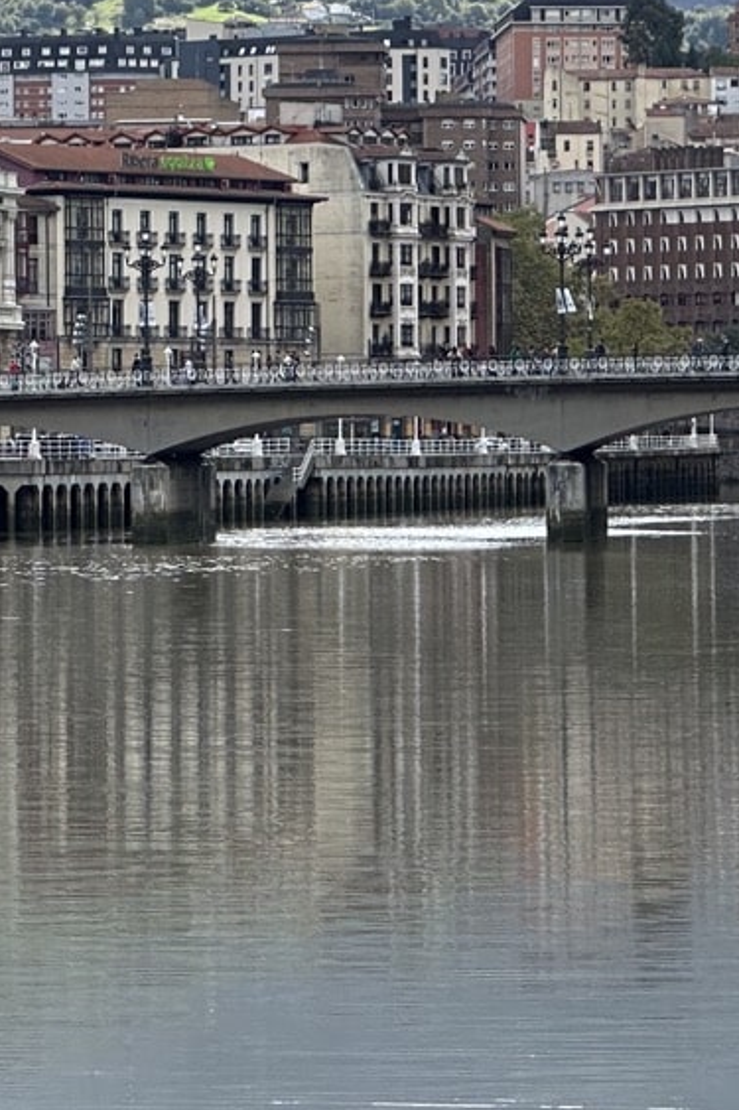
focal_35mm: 182
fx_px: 5607
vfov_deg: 11.3
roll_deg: +0.5
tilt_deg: +2.7
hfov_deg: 7.5
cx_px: 124
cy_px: 243
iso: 32
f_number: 2.8
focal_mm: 9
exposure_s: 1/708
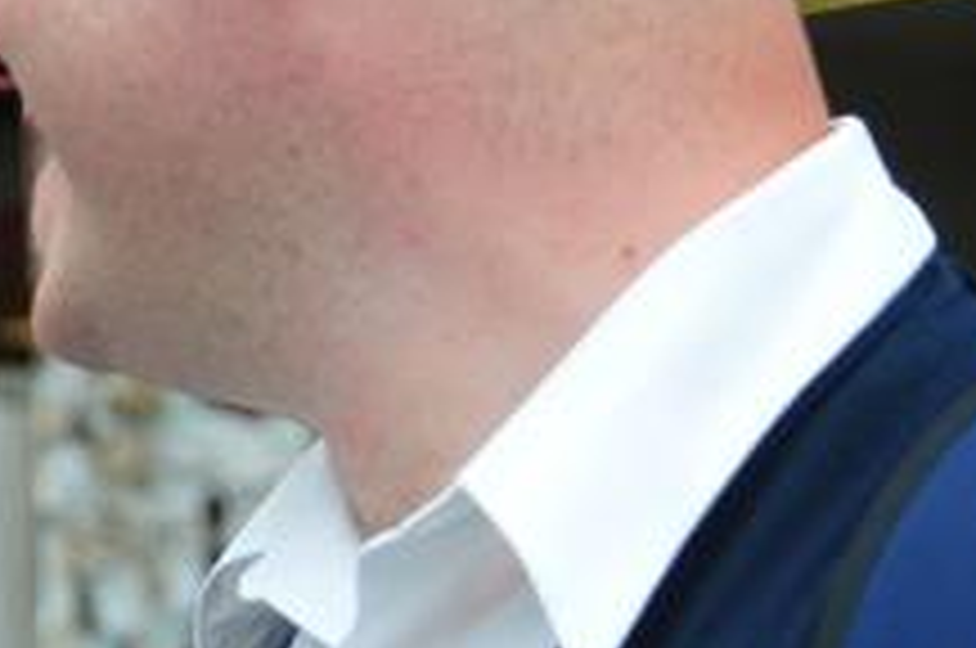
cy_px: 524
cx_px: -477
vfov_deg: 8.8
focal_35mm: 155
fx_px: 4196
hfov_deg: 12.6
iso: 400
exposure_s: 1/2500
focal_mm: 32
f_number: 2.8
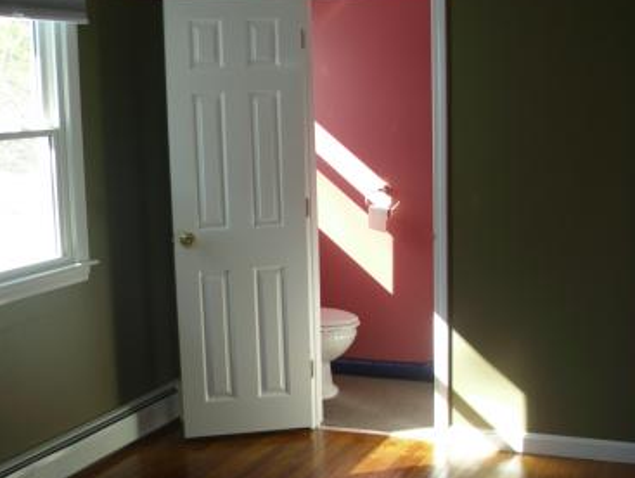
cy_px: 301
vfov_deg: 24.4
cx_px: 320
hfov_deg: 32.2
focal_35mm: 60
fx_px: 1102
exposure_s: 1/60
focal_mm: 6.3
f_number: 2.9
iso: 50
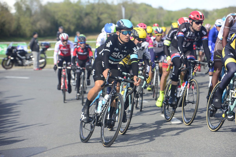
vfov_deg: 9.8
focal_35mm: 140
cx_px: 118
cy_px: 78
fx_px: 917
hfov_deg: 14.7
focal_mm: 140
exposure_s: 1/800
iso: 400
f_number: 5.6
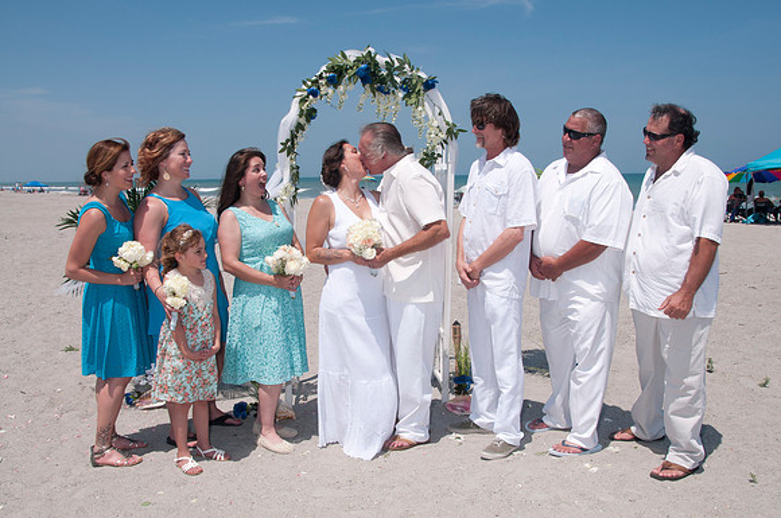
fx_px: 715
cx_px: 390
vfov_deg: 39.9
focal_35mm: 33
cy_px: 259
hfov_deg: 57.3
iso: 100
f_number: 13
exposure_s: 1/250
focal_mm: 22
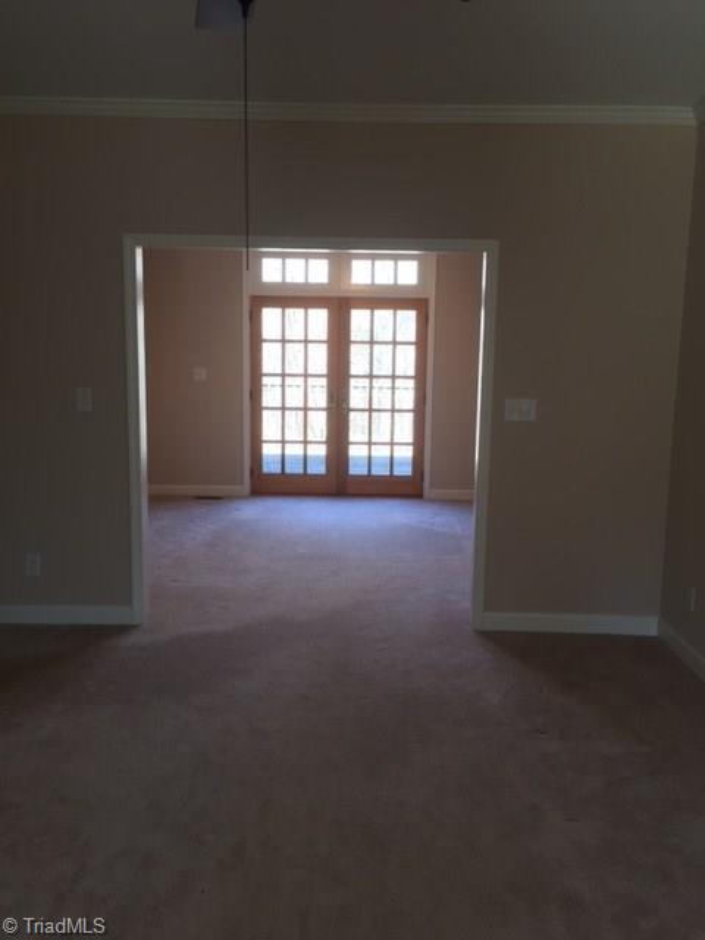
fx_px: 787
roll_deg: -2.4
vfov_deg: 61.7
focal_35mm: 29
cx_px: 352
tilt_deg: -7.3
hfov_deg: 48.2
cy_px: 470
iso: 32
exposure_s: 1/40
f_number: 2.2
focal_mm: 4.15
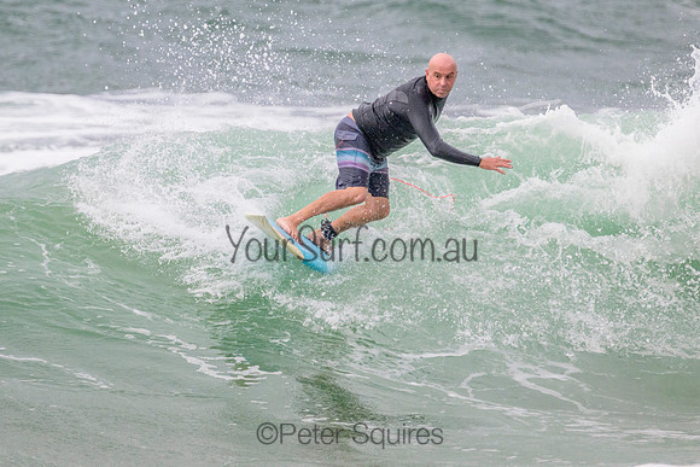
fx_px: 21148
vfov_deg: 1.3
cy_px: 195
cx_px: 331
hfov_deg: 1.9
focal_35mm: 1087
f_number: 11
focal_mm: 800
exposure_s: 1/2000
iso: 1800
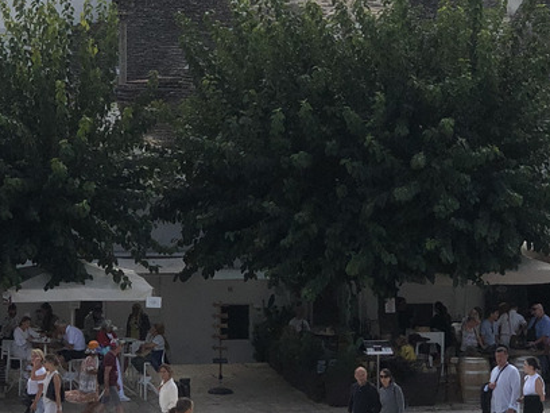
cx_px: 236
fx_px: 2431
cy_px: 93
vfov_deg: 9.7
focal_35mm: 153
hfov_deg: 12.9
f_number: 2.4
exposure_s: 1/2088
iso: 16
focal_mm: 6
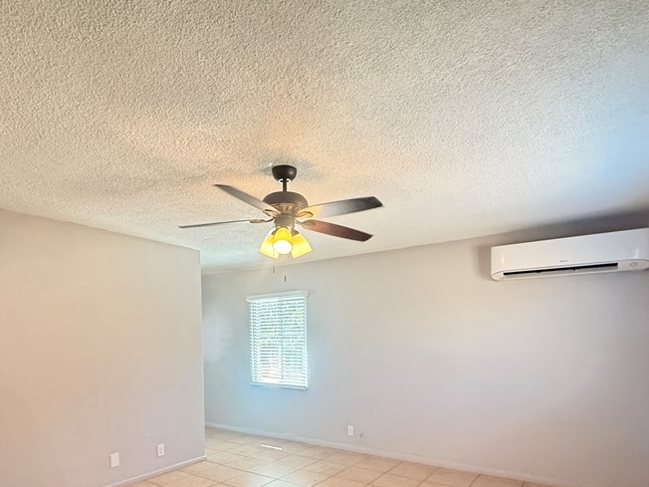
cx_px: 294
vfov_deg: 58.1
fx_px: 412
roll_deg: +0.2
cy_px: 363
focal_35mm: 22
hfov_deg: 76.2
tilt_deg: -3.8
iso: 640
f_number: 2.2
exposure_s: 1/120
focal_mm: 2.22
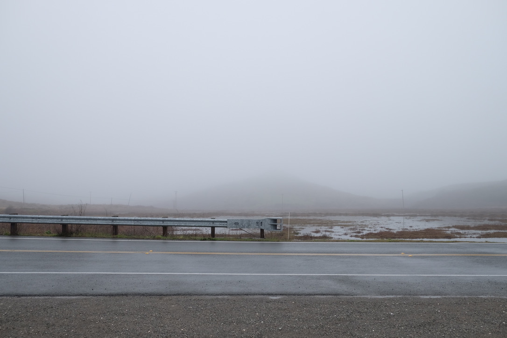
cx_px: 254
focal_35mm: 31
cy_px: 169
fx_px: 437
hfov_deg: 60.3
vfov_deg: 42.3
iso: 400
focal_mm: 20.5
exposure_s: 1/350
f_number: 5.6
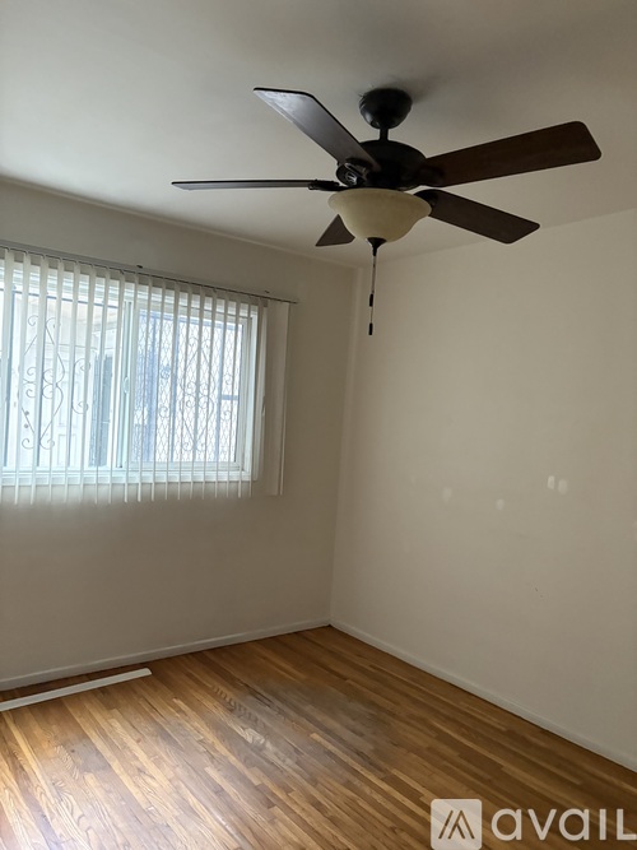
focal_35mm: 26
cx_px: 318
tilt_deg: +1.6
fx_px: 638
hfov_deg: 53.0
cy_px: 425
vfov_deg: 67.3
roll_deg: -2.9
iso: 500
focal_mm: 5.96
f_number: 1.6
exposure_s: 1/40
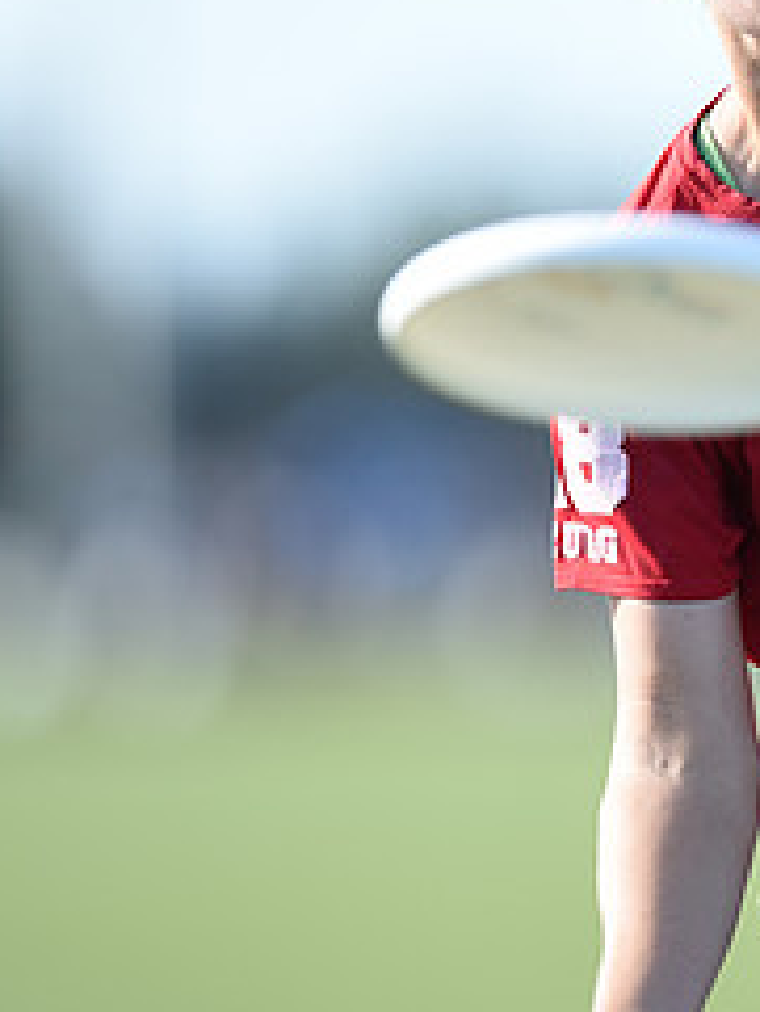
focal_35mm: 924
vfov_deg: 2.1
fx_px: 27025
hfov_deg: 1.6
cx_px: 861
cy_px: 277
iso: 100
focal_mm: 400
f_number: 2.8
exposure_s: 1/640
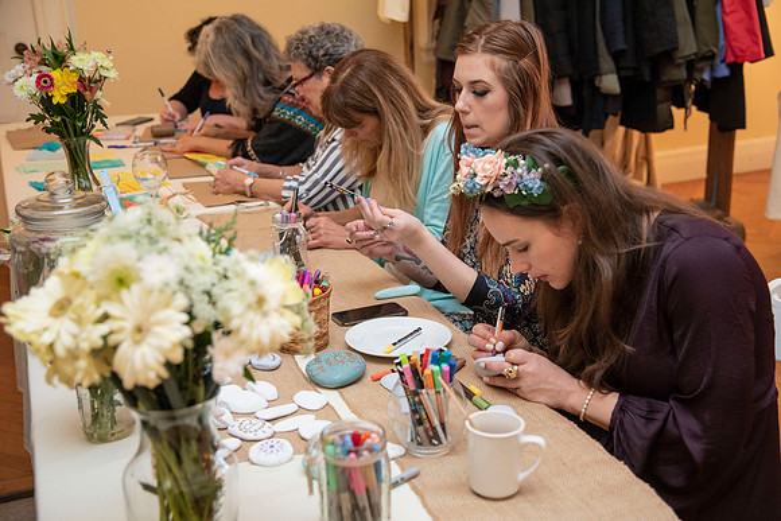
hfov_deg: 41.1
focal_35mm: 48
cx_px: 390
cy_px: 260
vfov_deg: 28.1
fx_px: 1042
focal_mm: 48
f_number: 4
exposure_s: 1/200
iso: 3200
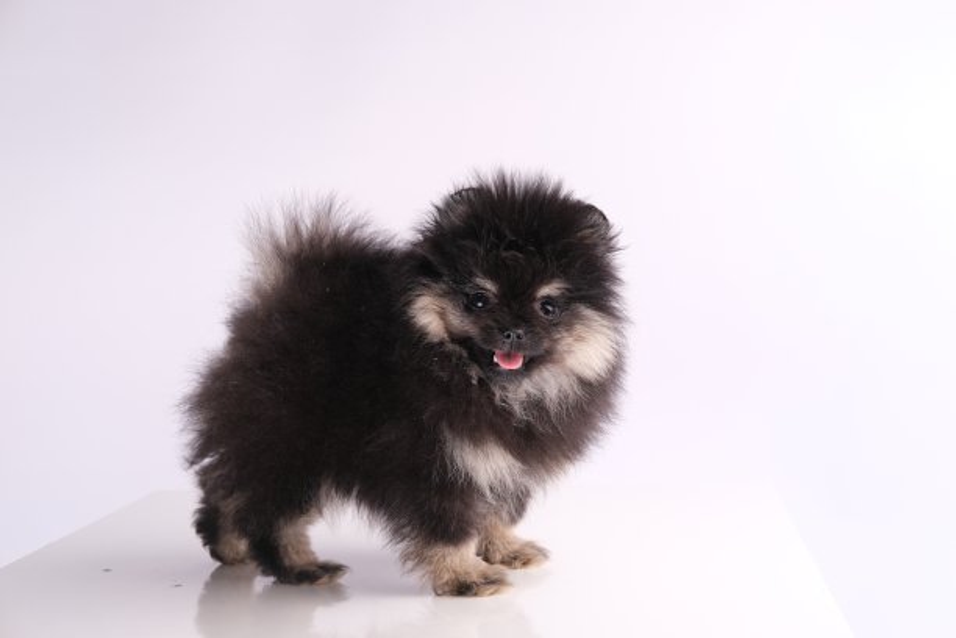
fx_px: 1407
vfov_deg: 25.5
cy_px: 319
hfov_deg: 37.5
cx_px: 478
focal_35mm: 53
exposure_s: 1/125
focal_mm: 35
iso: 160
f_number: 8
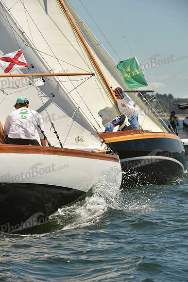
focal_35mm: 200
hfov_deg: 6.9
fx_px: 1566
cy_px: 141
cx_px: 94
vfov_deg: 10.3
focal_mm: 200
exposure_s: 1/1000
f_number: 8
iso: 250
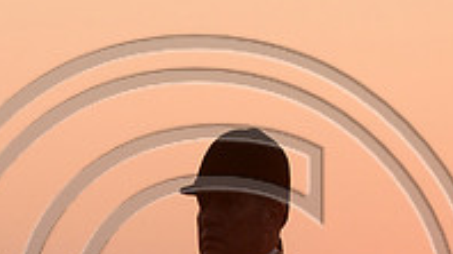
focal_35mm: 356
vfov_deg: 3.4
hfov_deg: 6.1
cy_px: 291
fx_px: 4273
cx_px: 194
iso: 2500
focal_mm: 116
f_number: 13
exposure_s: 1/500
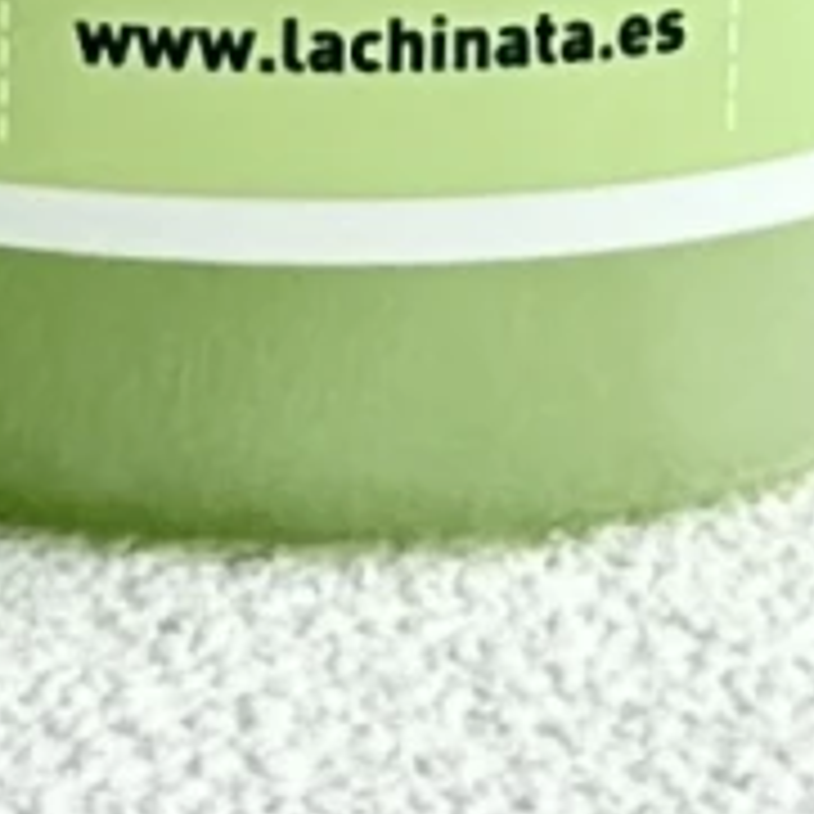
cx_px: 216
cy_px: -1549
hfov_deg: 10.9
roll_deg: +1.4
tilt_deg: -4.1
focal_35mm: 160
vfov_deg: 9.0
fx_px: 4257
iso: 80
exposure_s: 1/611
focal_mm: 6.86
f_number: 1.78
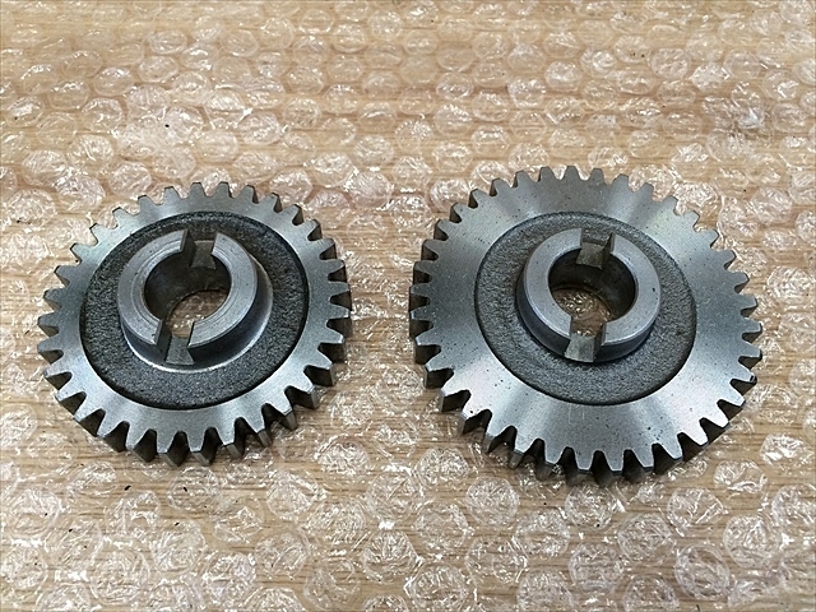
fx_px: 684
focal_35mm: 29
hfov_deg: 61.7
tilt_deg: -62.0
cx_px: 408
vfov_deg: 48.2
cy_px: 306
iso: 80
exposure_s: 1/30
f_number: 2.2
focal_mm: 4.15
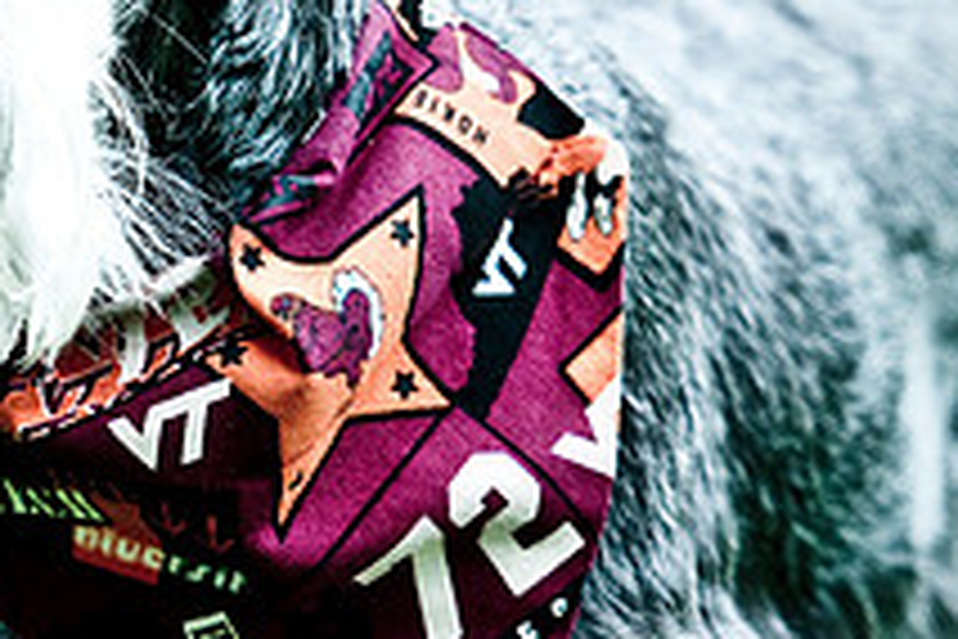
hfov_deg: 3.1
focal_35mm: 673
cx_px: 130
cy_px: 290
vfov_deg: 2.0
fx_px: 17917
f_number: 2.8
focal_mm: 165
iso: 200
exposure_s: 1/800
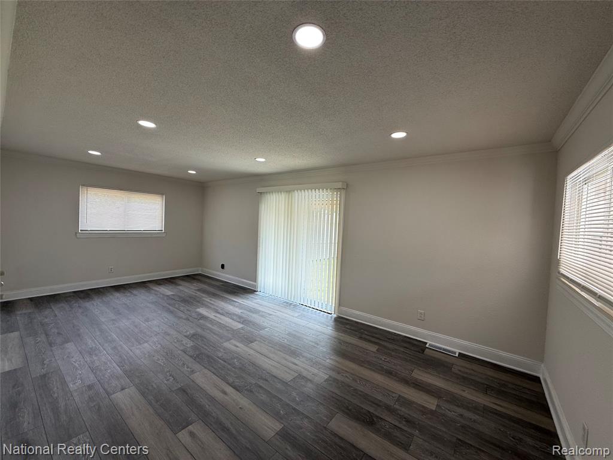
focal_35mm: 14
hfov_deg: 102.1
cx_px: 306
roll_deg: -3.1
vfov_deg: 85.7
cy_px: 230
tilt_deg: -1.0
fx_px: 248
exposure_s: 1/226
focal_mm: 2.22
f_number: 2.2
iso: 50
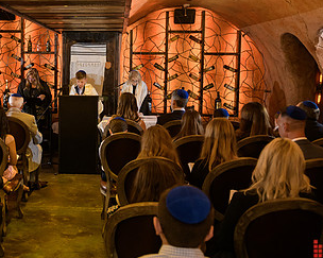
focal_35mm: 43
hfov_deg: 41.6
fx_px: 411
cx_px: 81
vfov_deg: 34.6
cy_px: 90
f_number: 3.2
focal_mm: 24
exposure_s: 1/125
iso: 1600
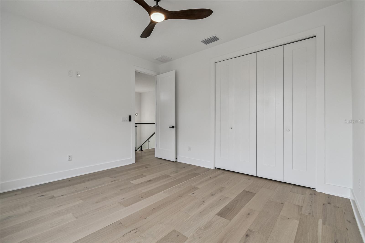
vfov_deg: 77.3
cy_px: 122
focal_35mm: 15
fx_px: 152
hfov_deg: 100.4
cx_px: 182
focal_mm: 10
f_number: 7.1
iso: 100
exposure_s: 1/13
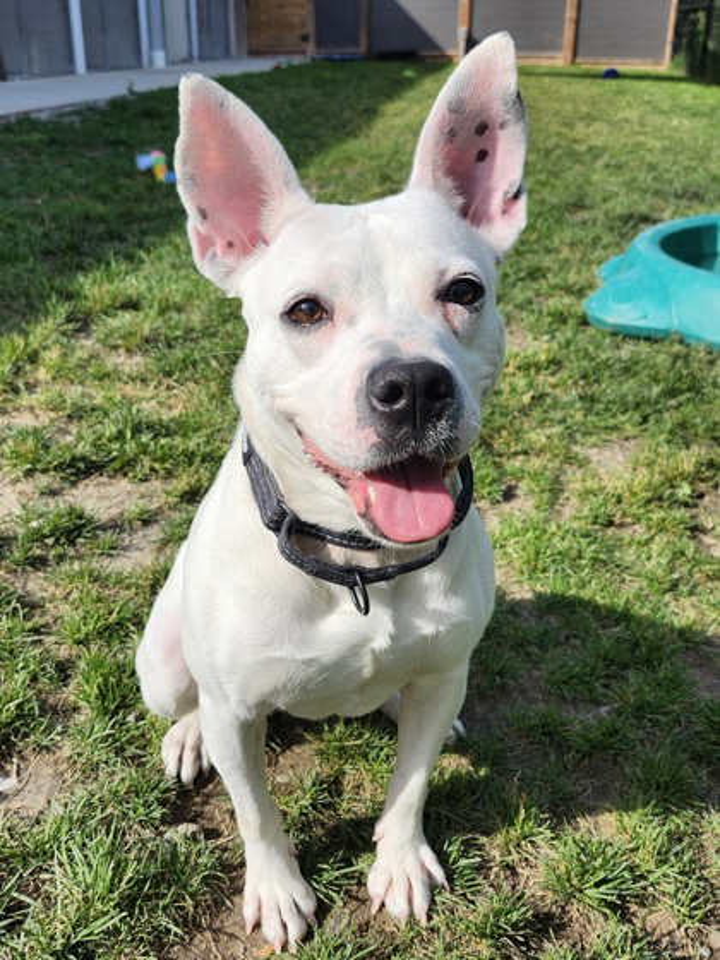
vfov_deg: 73.9
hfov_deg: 58.9
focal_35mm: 23
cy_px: 480
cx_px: 360
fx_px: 638
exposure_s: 1/1667
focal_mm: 5.54
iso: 25
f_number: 1.8
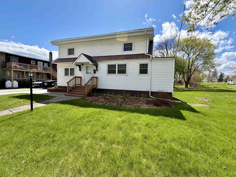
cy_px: 84
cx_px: 122
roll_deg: -1.2
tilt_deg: -2.4
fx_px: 102
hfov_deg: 98.1
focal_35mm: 15
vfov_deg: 81.7
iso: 25
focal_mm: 2.22
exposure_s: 1/864
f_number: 2.2
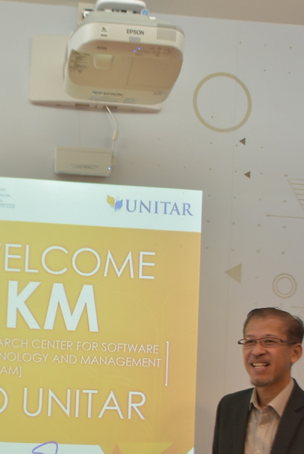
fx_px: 746
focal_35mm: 59
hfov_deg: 22.9
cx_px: 85
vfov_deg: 33.0
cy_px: 359
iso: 640
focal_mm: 24
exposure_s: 1/125
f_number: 3.8
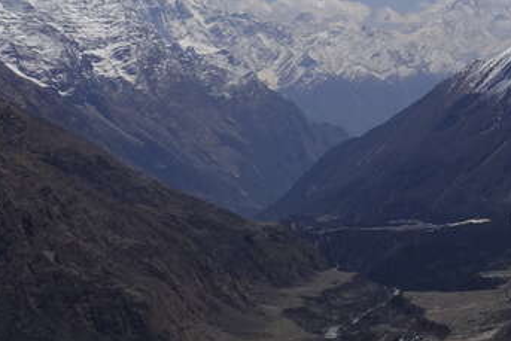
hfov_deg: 19.8
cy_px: 10
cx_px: 837
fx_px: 1193
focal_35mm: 84
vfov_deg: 16.0
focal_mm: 8.8
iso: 125
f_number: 5.6
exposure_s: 1/200
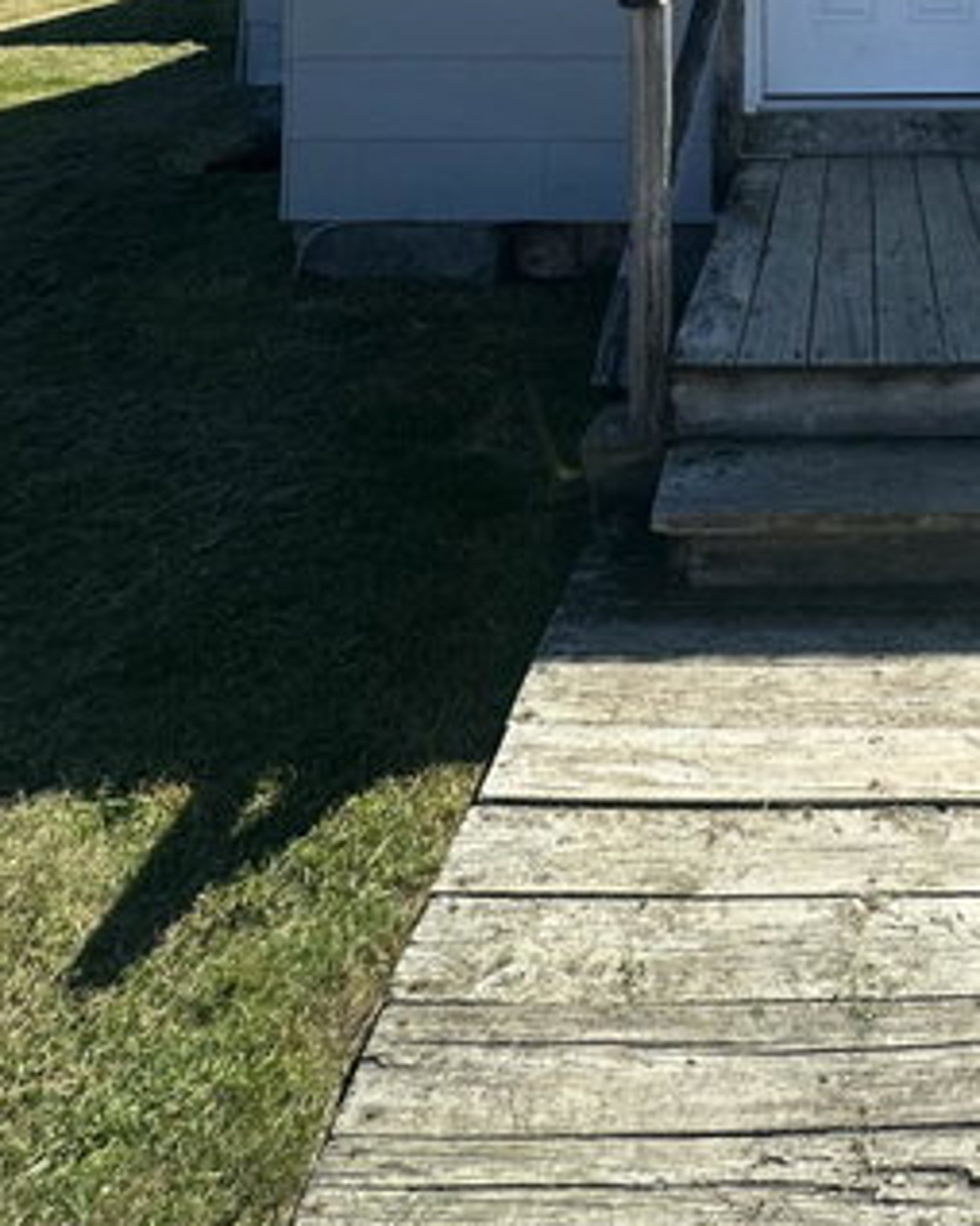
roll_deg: +0.8
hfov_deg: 40.8
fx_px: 1198
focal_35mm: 33
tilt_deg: +5.2
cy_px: -227
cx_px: 895
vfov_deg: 39.8
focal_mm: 2.22
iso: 40
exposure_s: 1/1195
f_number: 2.2
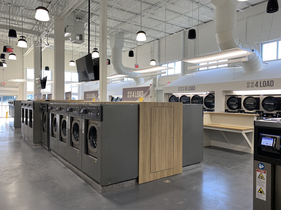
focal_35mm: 26
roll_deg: -1.1
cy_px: 105
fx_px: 211
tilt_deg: -0.4
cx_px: 140
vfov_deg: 53.1
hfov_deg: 67.3
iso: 40
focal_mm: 4.25
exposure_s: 1/120
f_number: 1.8
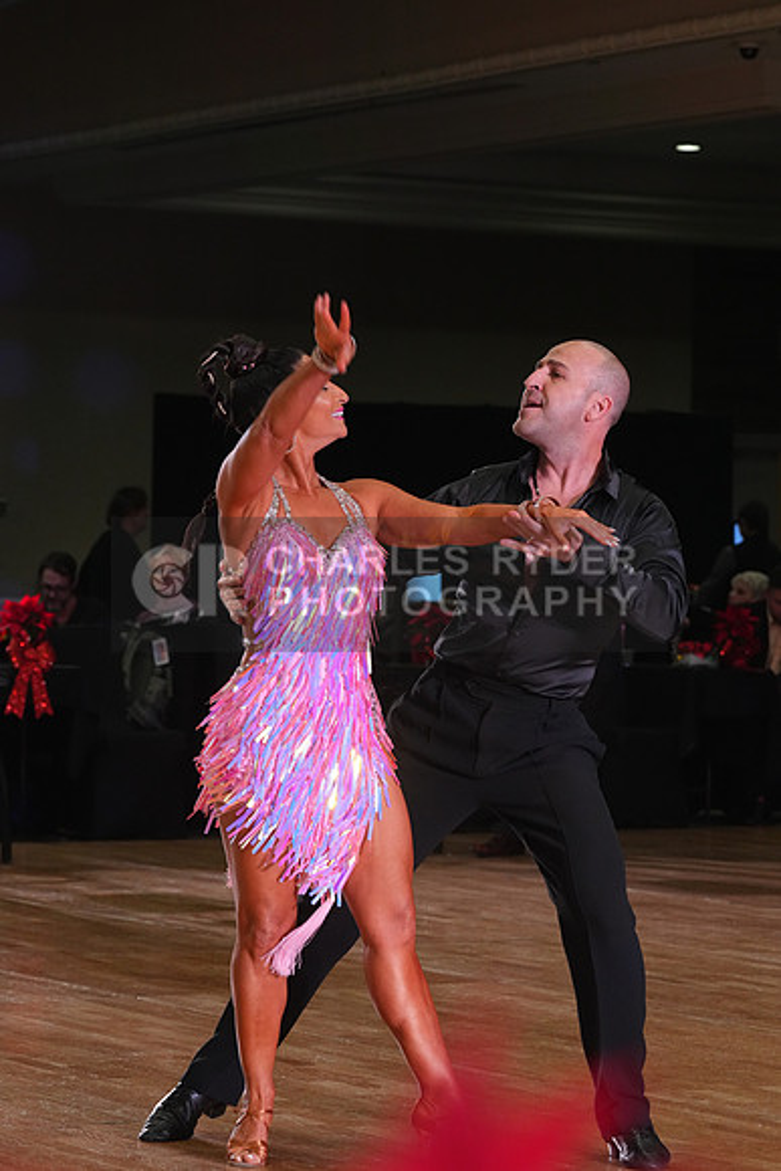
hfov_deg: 10.9
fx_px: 4097
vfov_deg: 16.3
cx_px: 390
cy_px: 586
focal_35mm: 126
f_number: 7.1
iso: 3200
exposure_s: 1/200
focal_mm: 126
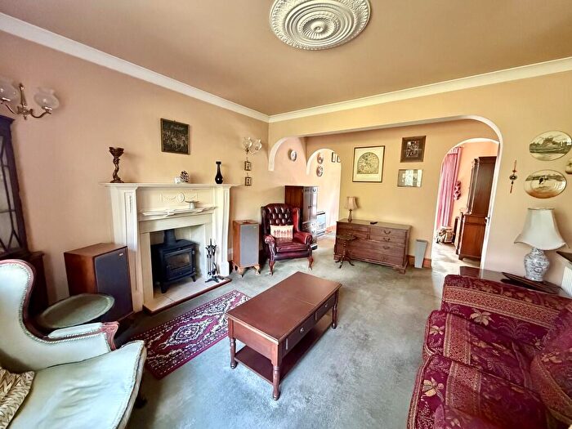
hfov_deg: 102.1
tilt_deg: -7.7
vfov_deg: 85.7
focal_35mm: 14
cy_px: 214
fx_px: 231
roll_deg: -1.7
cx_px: 286
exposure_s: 1/60
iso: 800
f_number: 2.2
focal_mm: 2.22
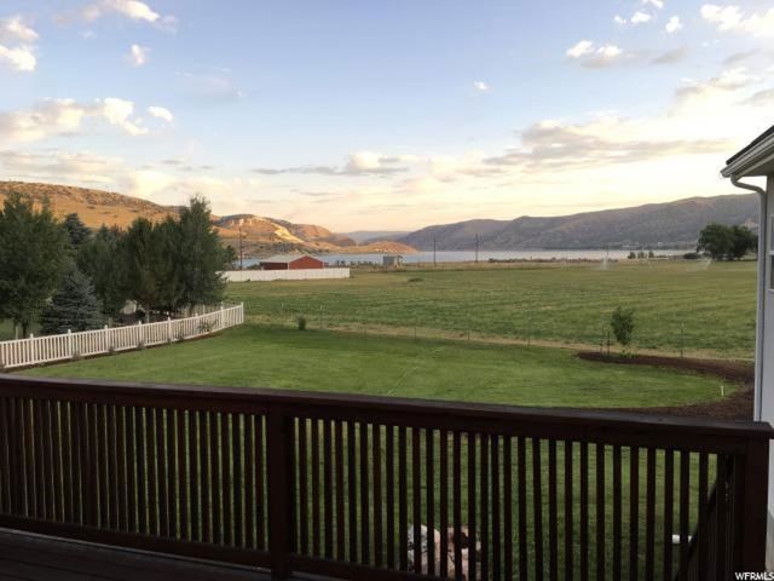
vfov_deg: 48.2
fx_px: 648
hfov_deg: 61.7
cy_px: 290
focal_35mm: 29
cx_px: 387
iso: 25
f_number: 2.2
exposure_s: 1/126
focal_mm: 4.15
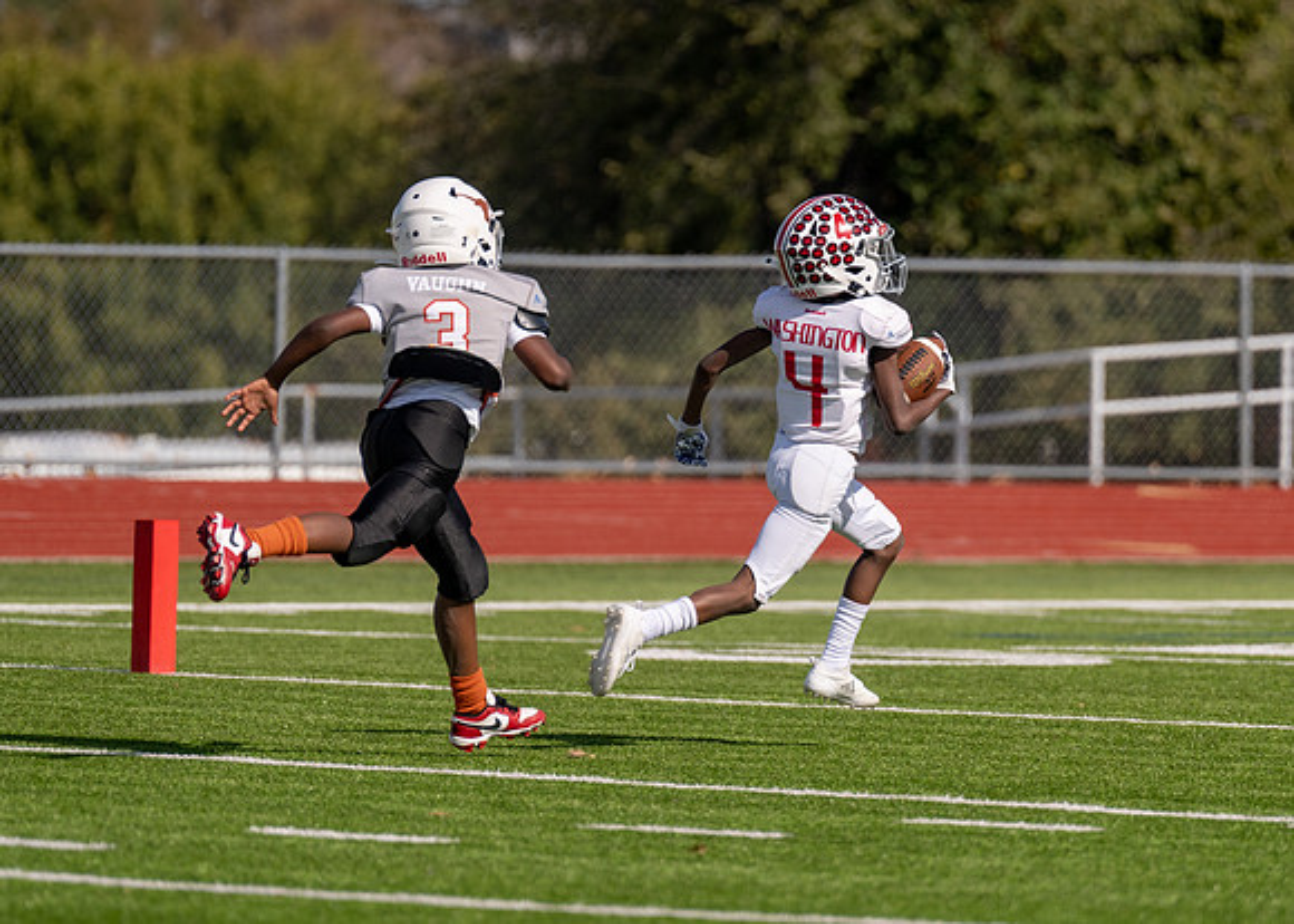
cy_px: 515
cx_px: 837
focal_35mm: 410
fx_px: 15071
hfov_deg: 4.9
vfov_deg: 3.5
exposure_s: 1/3200
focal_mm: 280
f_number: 4
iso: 160
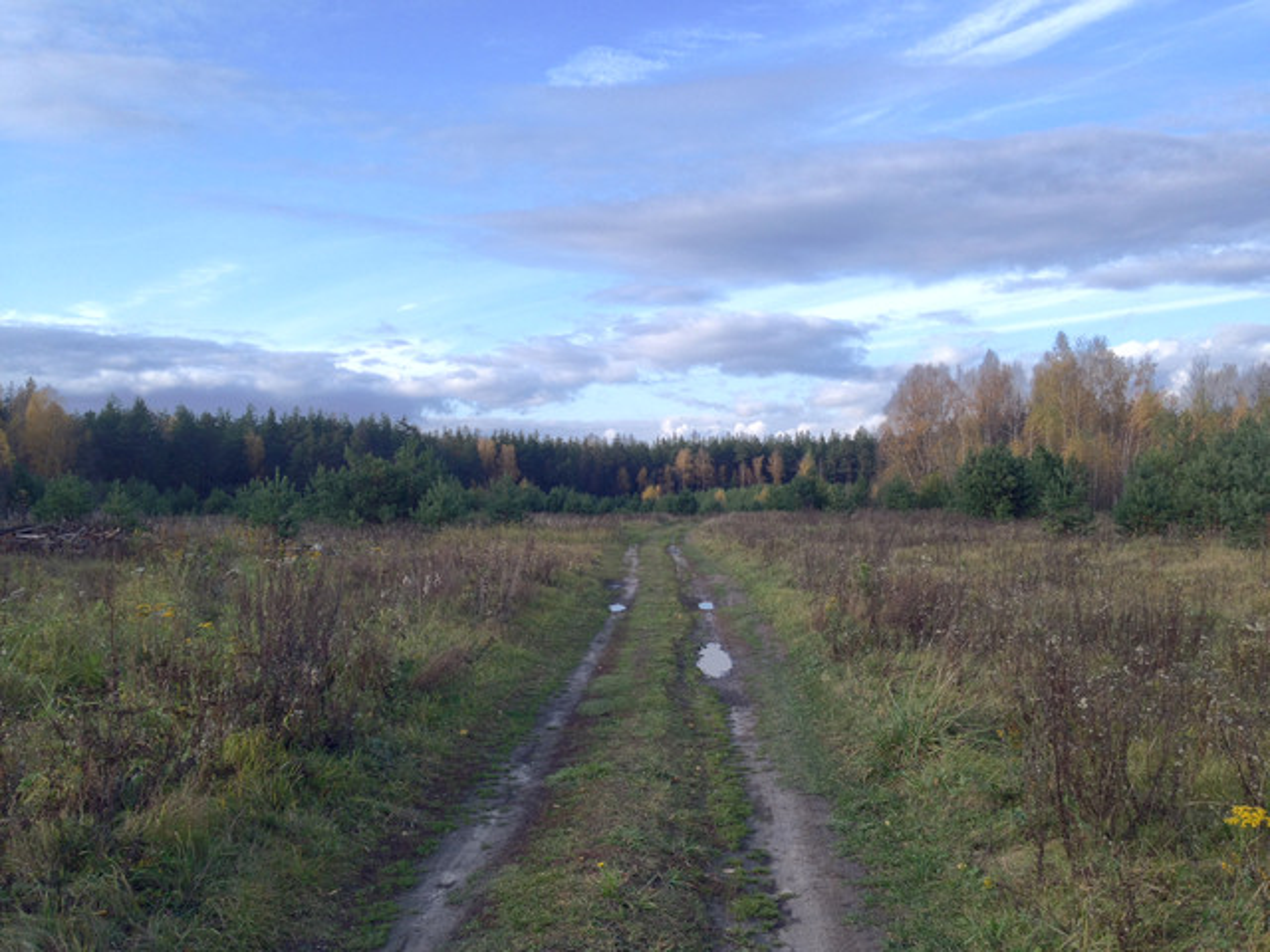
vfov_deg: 42.9
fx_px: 1211
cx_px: 635
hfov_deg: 55.4
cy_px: 476
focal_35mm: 33
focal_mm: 4.12
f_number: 2.4
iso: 50
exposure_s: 1/201
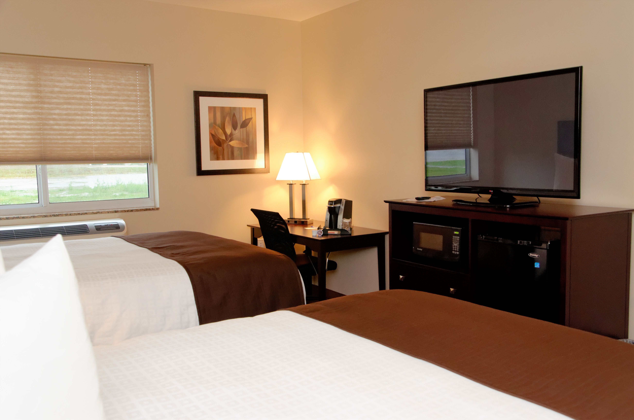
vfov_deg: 39.8
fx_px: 580
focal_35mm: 33
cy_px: 210
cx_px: 317
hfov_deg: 57.3
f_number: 5.6
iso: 1400
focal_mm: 22
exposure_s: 1/60
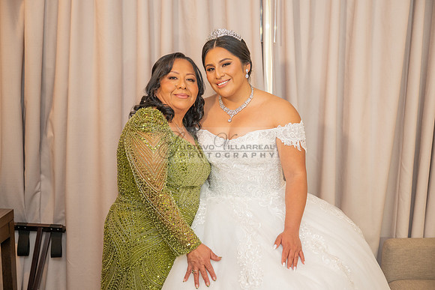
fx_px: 520
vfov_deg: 31.2
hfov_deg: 45.4
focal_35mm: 43
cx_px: 218
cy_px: 145
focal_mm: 43
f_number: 2.8
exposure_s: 1/160
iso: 800
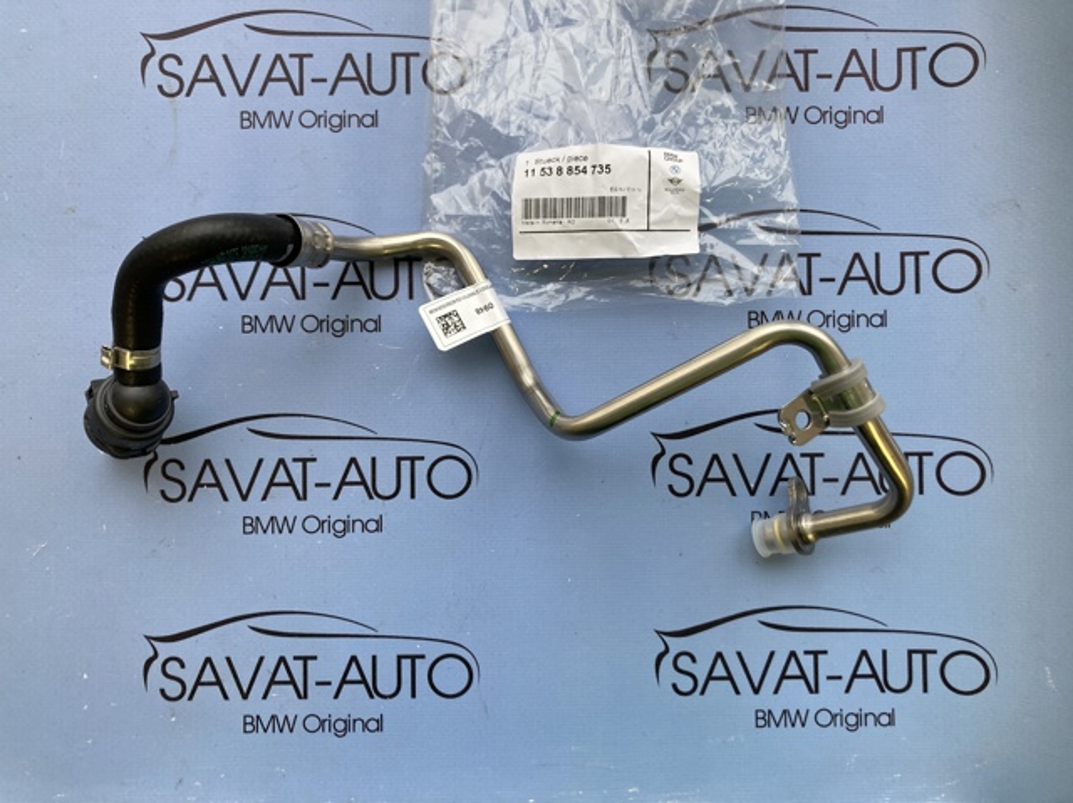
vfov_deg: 49.7
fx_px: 867
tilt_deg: -89.5
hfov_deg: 63.5
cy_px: 402
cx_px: 536
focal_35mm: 28
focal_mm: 3.99
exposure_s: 1/121
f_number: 1.8
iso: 80
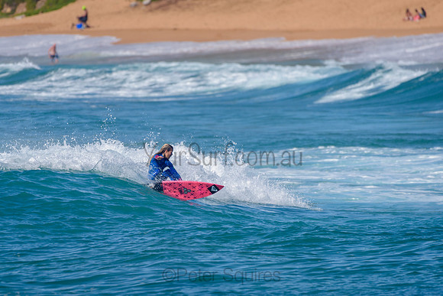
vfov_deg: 2.2
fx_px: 7542
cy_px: 181
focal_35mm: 613
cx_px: 172
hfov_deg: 3.4
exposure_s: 1/2000
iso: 140
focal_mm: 500
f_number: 5.6
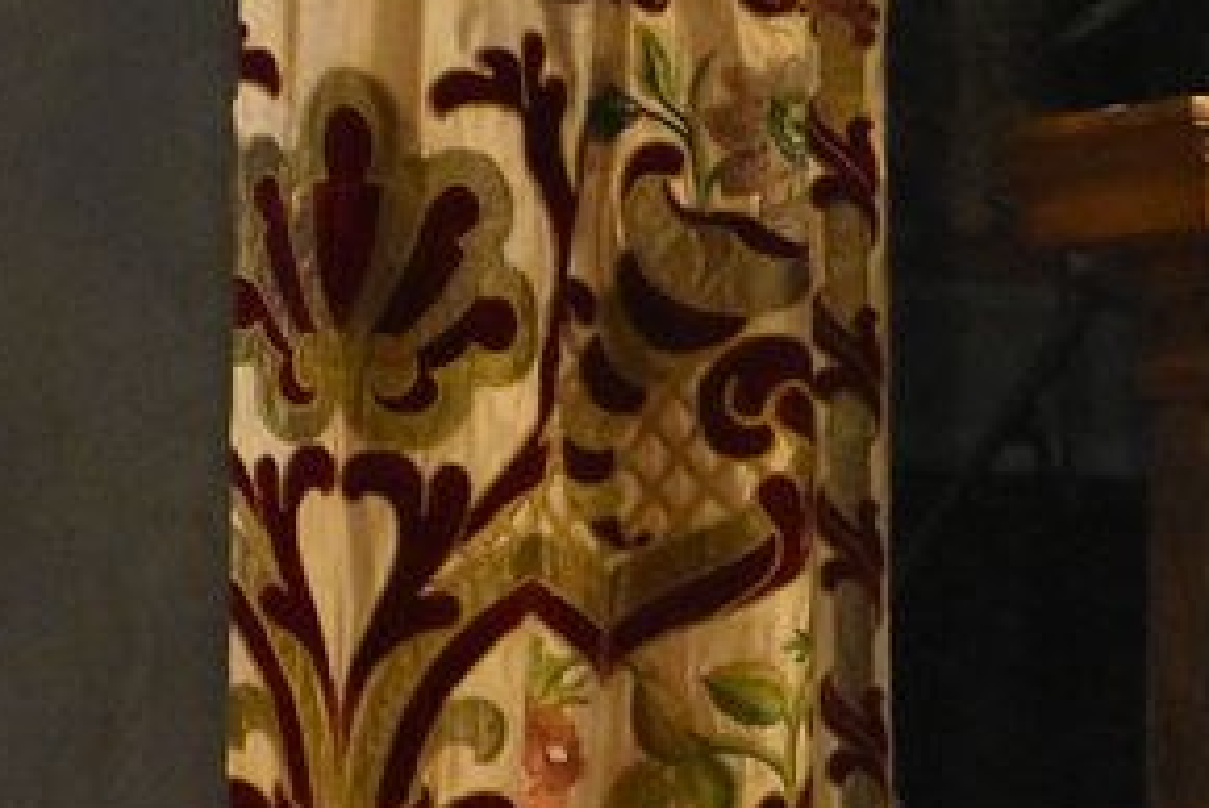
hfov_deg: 4.4
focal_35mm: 461
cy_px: 1801
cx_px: 2576
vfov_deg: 3.0
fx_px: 15497
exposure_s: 1/100
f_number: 5
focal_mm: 62
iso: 5000
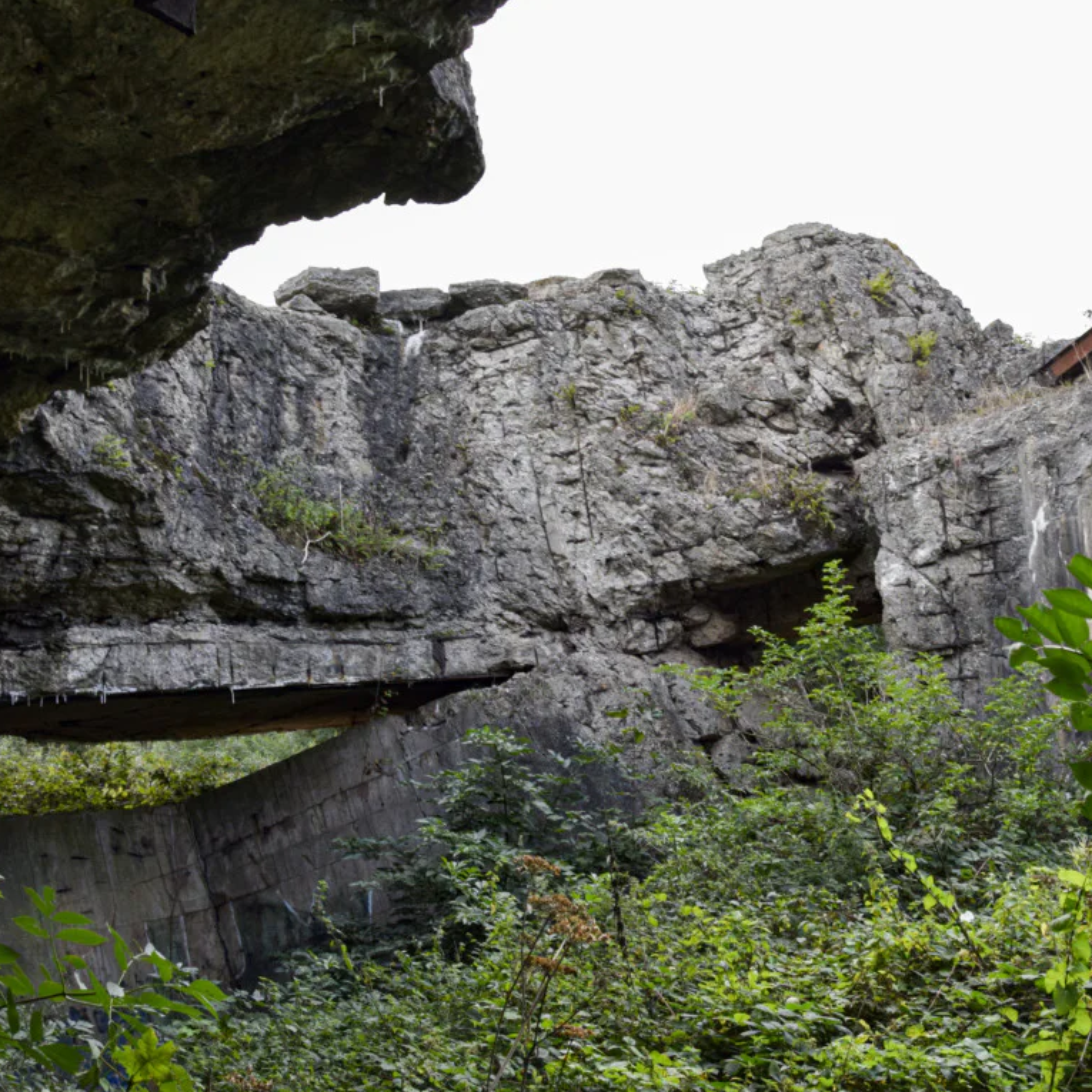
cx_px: 632
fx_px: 1285
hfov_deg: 45.9
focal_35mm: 36
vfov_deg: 46.0
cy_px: 535
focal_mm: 18
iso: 400
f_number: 7.1
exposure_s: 1/200
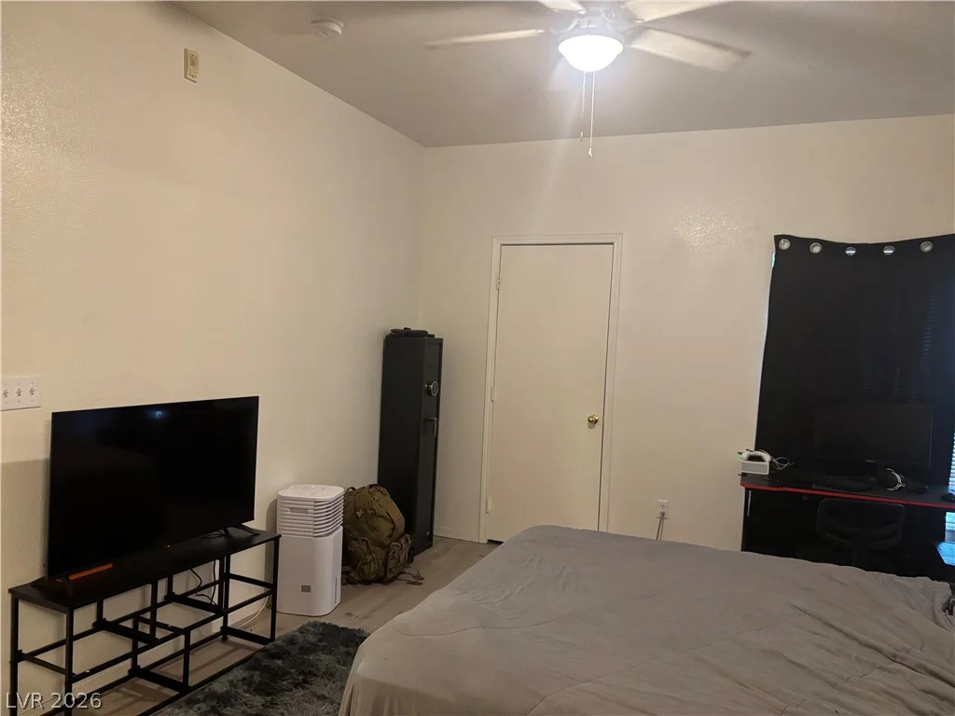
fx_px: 717
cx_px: 478
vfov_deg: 53.1
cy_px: 358
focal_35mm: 26
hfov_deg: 67.3
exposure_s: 1/60
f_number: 1.6
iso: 400
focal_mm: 5.96
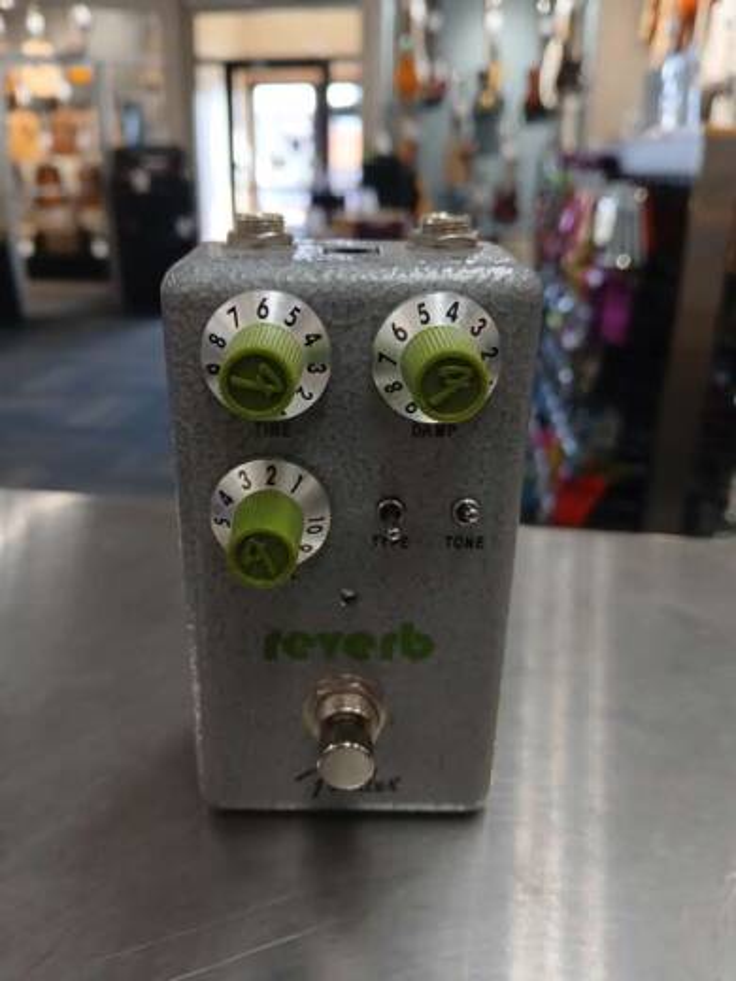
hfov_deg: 53.1
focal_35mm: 26
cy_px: 490
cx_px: 368
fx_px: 737
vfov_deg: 67.3
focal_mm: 3.98
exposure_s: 1/60
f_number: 1.8
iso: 250
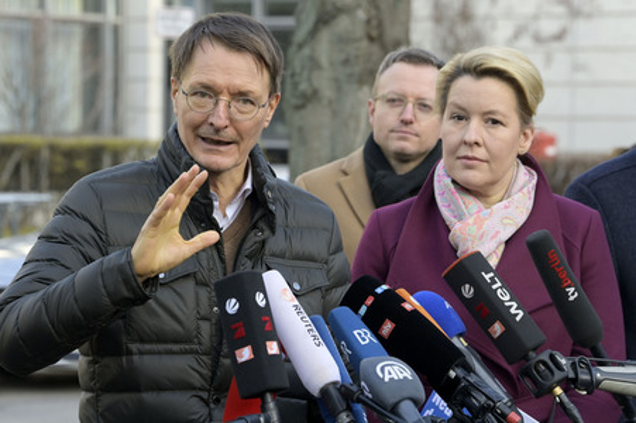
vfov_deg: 9.1
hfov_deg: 13.7
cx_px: 318
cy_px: 212
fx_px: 2648
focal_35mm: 150
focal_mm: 150
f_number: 7.1
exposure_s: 1/400
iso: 2000
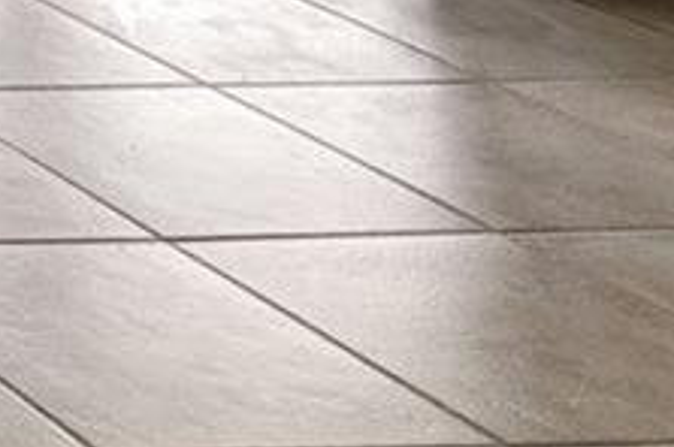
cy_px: -817
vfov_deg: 9.5
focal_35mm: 119
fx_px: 2217
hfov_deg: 10.7
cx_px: -1427
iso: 640
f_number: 13
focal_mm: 16.5
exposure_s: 1/13
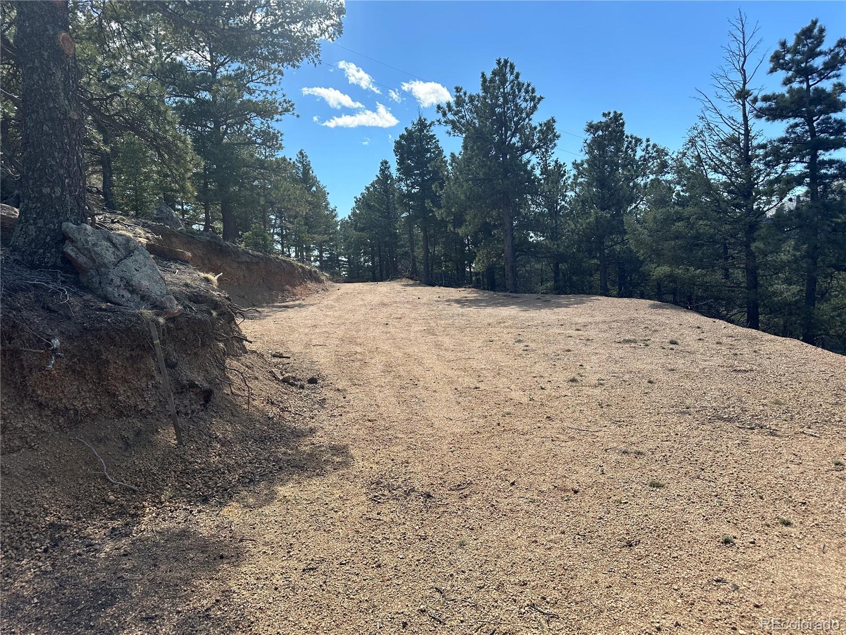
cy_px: 318
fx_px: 587
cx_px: 423
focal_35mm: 24
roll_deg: +1.2
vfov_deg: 56.8
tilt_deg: -3.1
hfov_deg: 71.6
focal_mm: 6.86
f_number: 1.78
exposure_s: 1/1880
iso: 80
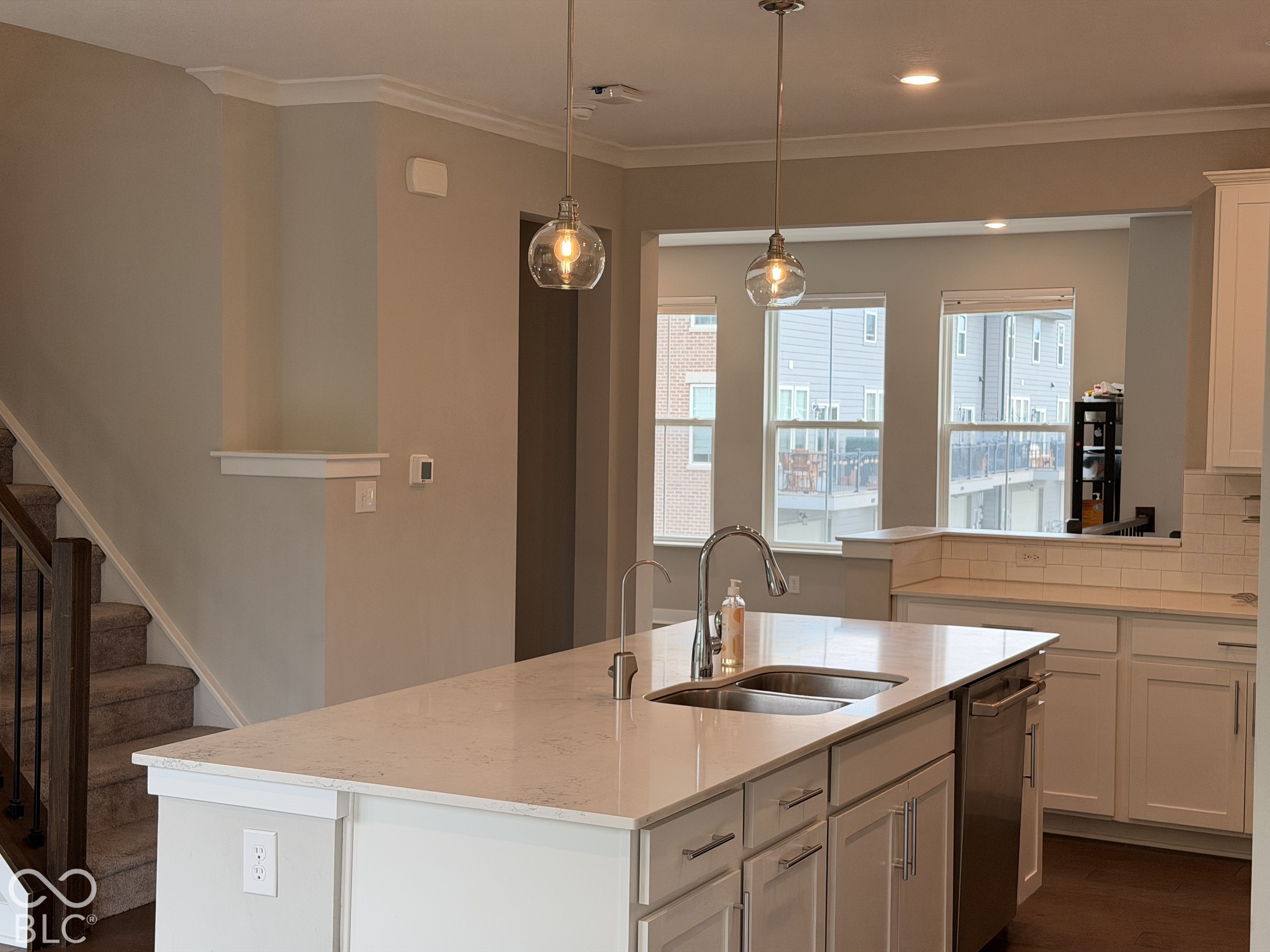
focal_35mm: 48
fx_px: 1761
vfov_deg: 30.3
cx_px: 635
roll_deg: -0.6
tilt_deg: -2.6
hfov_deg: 39.7
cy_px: 476
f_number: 1.78
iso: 100
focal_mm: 6.76
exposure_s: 1/147
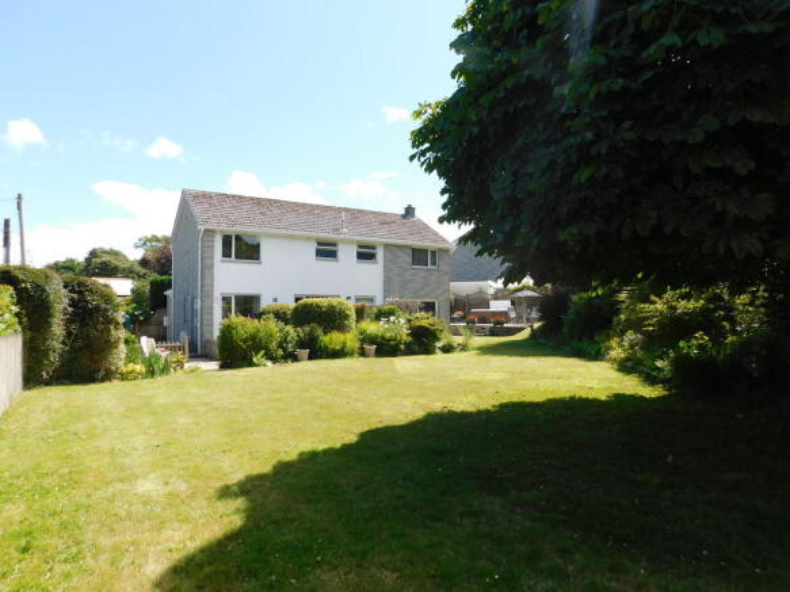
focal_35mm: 23
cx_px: 395
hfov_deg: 73.9
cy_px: 296
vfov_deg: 58.9
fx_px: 525
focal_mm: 4
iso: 125
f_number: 3
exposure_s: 1/800
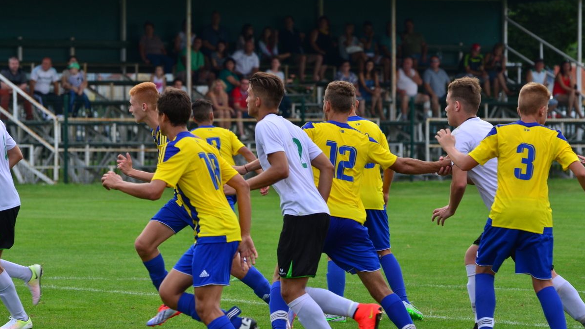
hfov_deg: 8.1
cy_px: 164
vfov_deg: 4.5
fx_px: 4156
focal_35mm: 268
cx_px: 293
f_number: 5.6
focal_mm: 170
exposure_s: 1/500
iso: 180
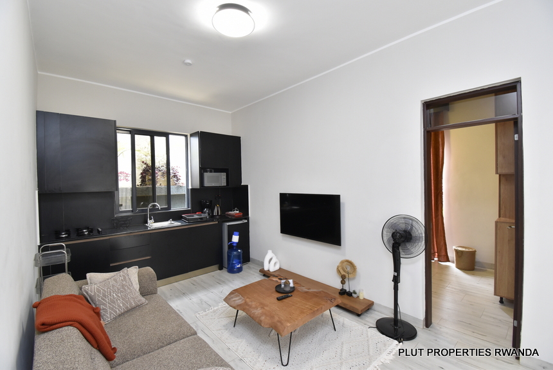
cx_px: 276
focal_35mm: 15
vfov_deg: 77.4
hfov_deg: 100.3
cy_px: 185
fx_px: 231
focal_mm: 10
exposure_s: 1/20
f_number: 8
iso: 800
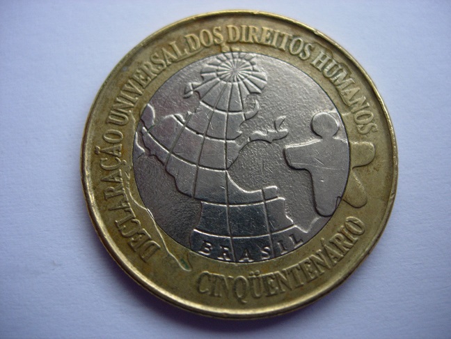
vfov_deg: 37.7
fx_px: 495
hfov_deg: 49.0
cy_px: 170
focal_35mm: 38
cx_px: 226
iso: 129
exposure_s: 1/32
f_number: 2.8
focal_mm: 7.8
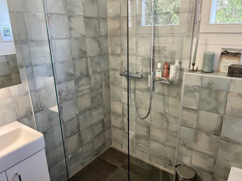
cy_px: 90
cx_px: 121
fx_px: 182
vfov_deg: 53.1
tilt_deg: -19.4
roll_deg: +0.9
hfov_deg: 67.3
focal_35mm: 26
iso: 200
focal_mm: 5.1
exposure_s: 1/60
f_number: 1.6
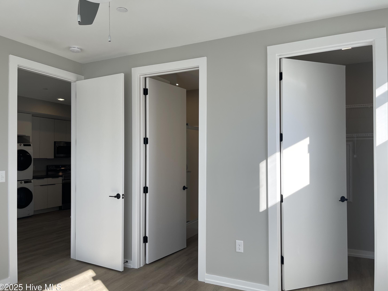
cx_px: 199
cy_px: 150
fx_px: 291
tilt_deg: +0.5
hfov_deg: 67.3
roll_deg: -0.2
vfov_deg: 53.0
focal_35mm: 26
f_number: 1.6
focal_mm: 5.1
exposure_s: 1/664
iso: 32
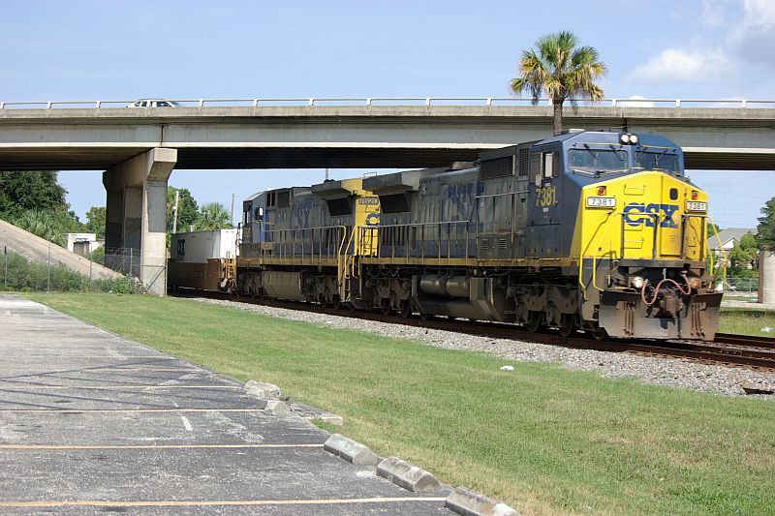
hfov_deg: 27.0
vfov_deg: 18.2
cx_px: 388
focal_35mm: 75
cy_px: 258
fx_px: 1614
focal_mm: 50
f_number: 6.7
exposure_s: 1/250
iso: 100
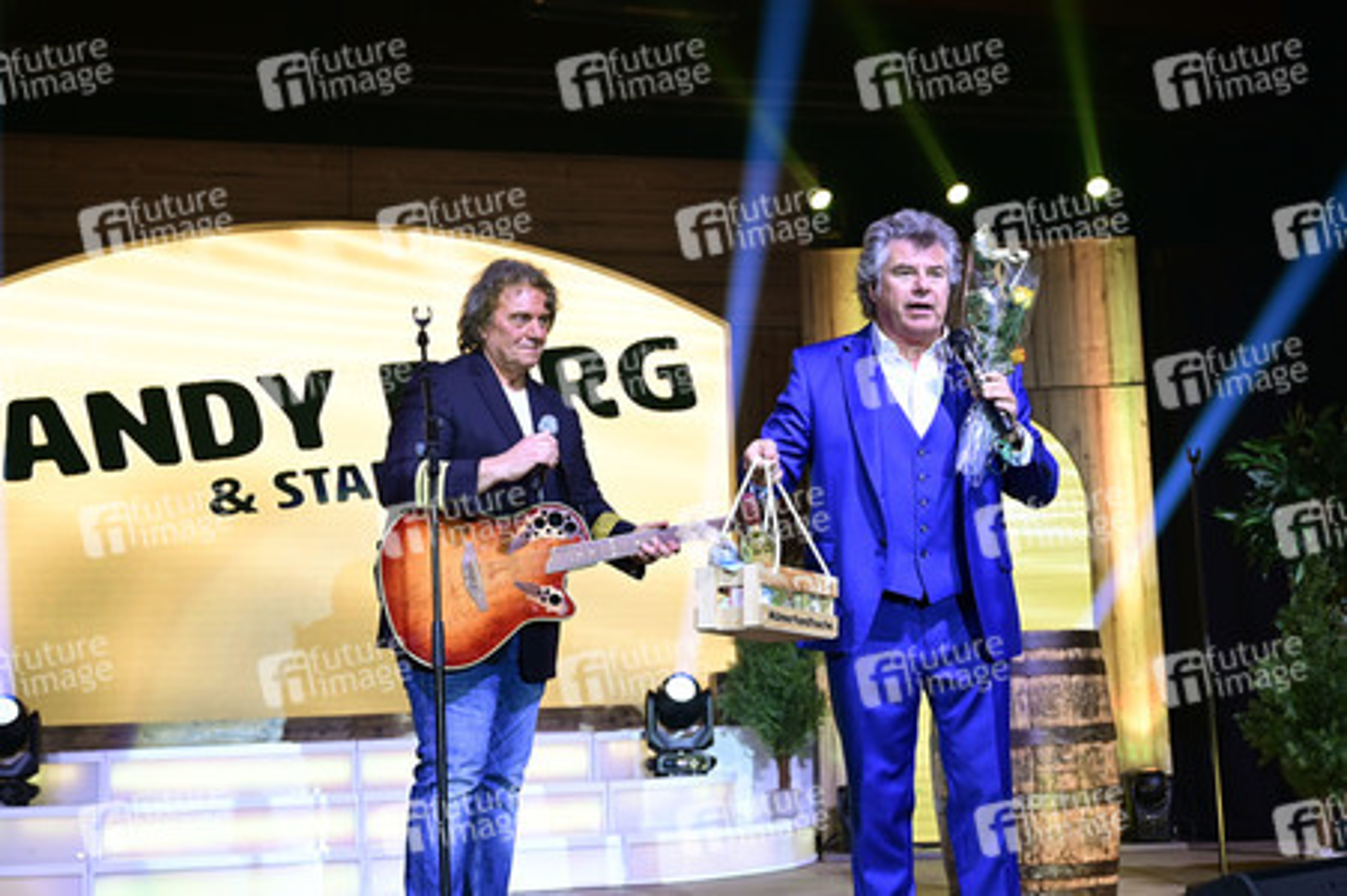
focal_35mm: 41
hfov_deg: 47.4
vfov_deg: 32.6
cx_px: 674
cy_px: 448
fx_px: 1533
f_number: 4
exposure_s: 1/250
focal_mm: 41
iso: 2000
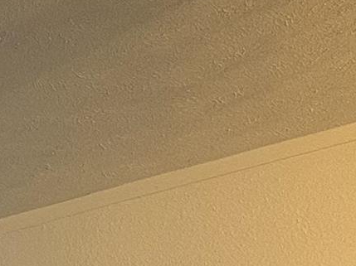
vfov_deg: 7.9
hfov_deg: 9.9
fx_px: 1767
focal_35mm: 172
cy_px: 681
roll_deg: -0.4
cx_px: -546
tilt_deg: -0.6
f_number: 1.78
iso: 250
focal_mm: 6.86
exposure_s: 1/60
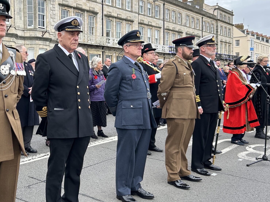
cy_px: 87
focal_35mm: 45
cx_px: 73
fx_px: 351
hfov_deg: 41.1
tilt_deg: -2.4
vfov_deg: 32.1
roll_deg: +1.7
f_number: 1.5
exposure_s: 1/513
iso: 50
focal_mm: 5.7
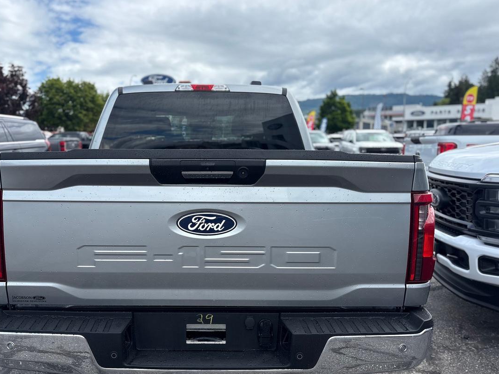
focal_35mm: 31
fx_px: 447
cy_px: 193
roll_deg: -0.5
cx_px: 203
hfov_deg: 58.0
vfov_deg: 45.4
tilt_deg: -6.1
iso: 50
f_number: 1.6
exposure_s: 1/2538
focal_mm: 5.96
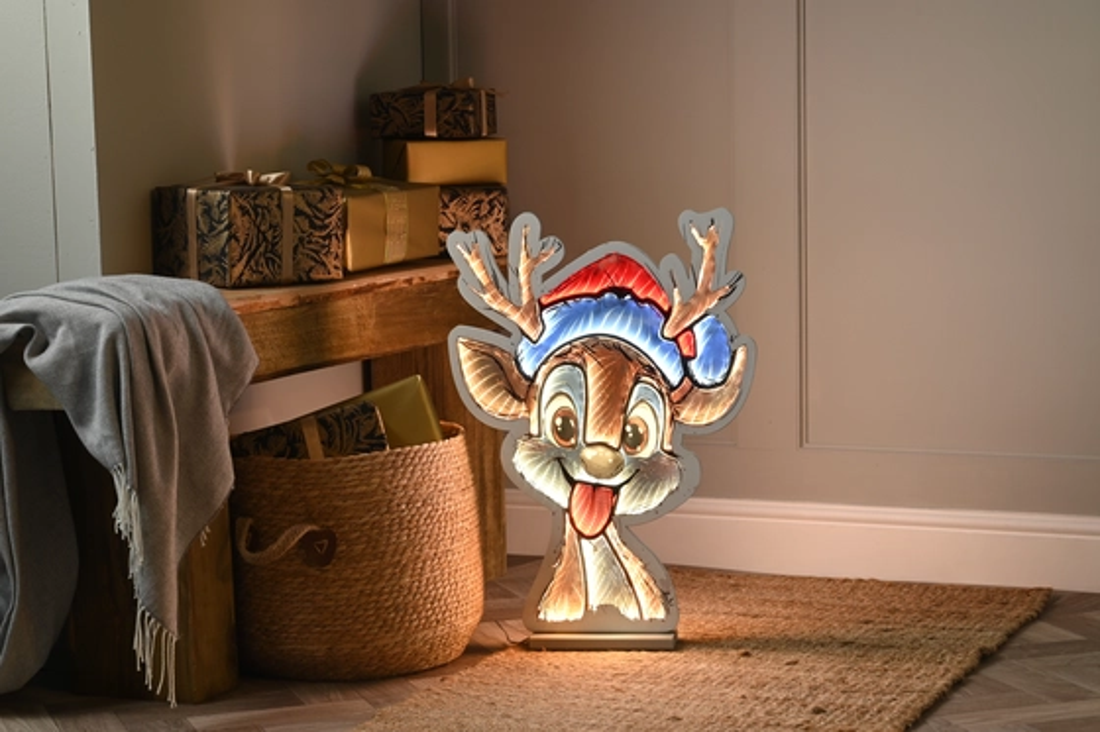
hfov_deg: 23.9
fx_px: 2596
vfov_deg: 16.1
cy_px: 366
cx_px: 550
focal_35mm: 85
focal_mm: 85
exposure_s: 1
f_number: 10
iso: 200
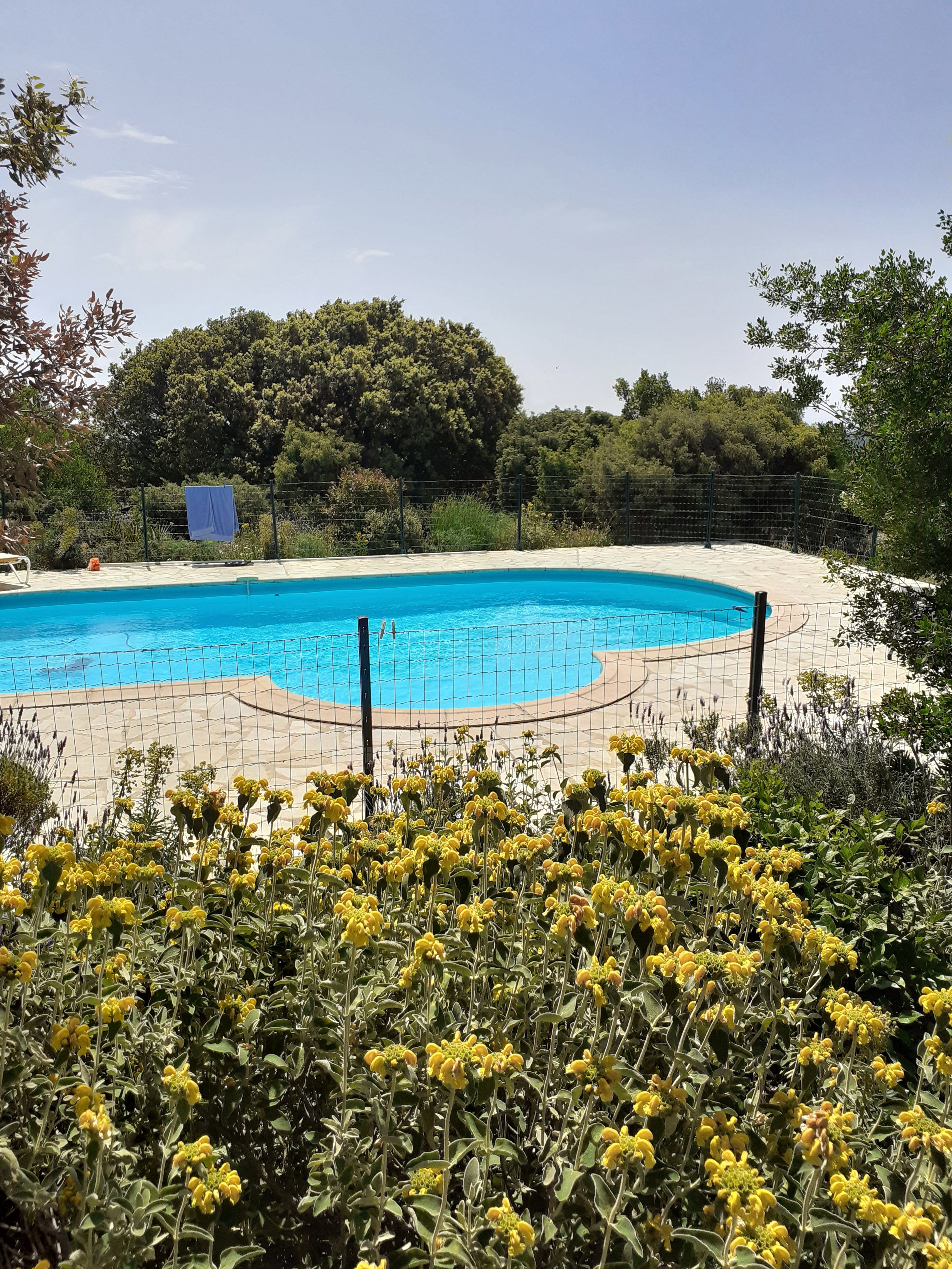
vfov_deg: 65.3
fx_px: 990
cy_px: 634
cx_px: 476
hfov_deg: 51.4
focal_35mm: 27
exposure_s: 1/2924
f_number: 1.9
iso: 40
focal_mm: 3.6
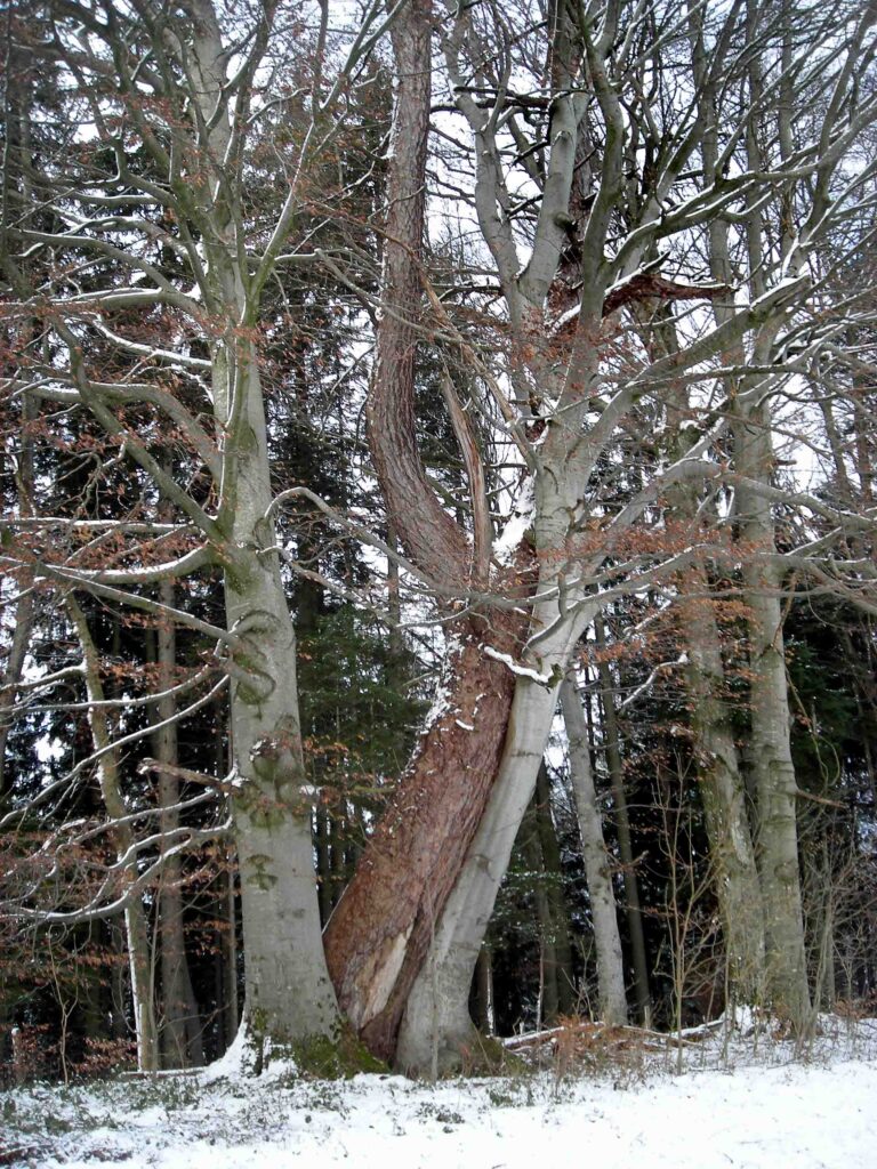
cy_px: 584
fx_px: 1284
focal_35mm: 38
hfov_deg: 37.7
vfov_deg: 49.0
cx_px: 438
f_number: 3.2
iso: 50
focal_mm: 6.3
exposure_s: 1/46
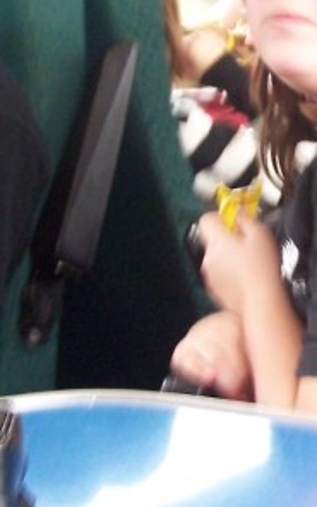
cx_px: 375
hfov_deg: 11.8
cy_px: 188
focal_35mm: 109
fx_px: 1507
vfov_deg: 19.1
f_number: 2.8
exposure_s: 1/10
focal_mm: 6.3
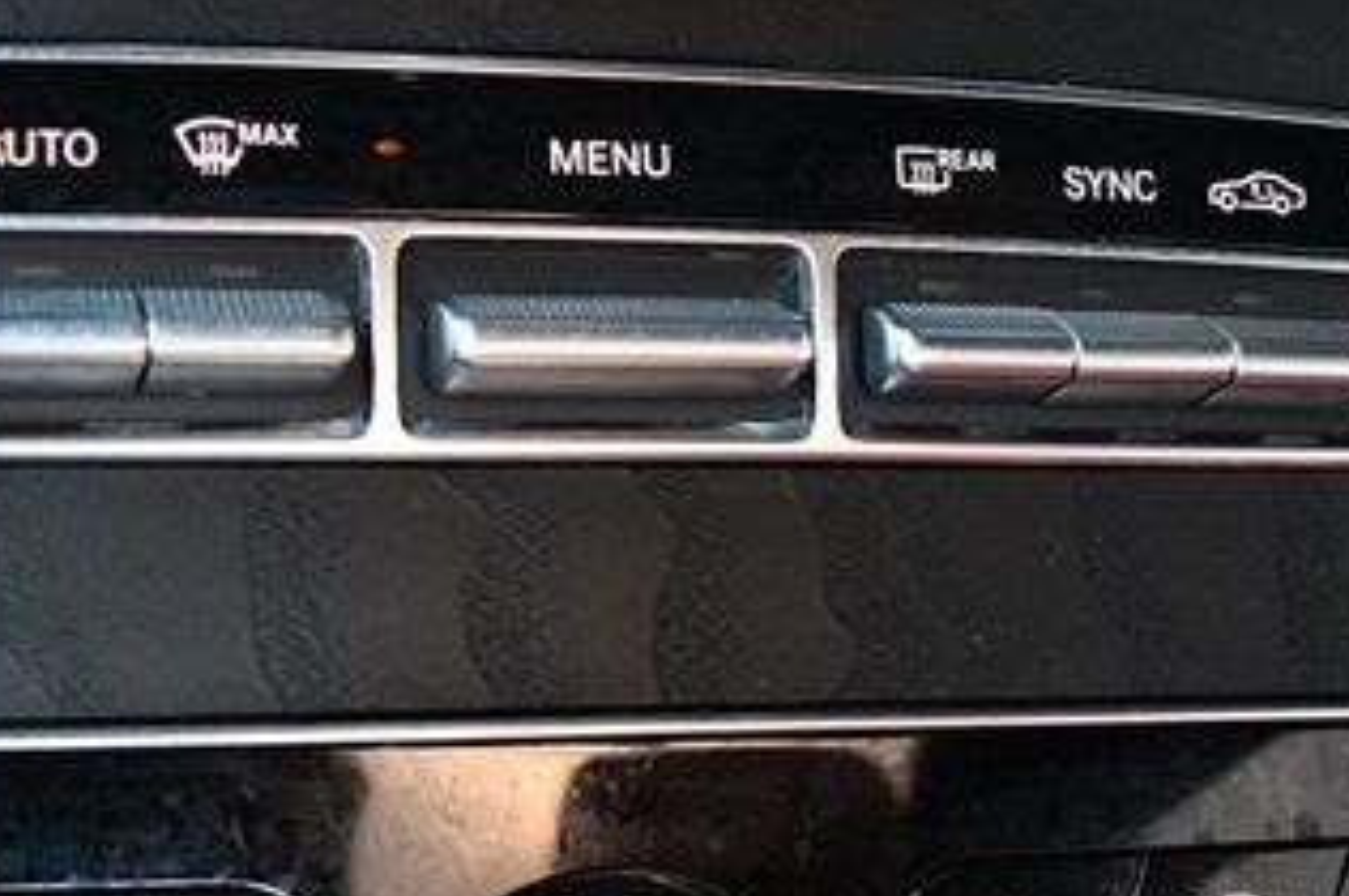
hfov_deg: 27.6
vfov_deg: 18.6
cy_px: 593
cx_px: 487
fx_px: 2733
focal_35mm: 73
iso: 5000
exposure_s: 1/60
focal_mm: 24
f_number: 4
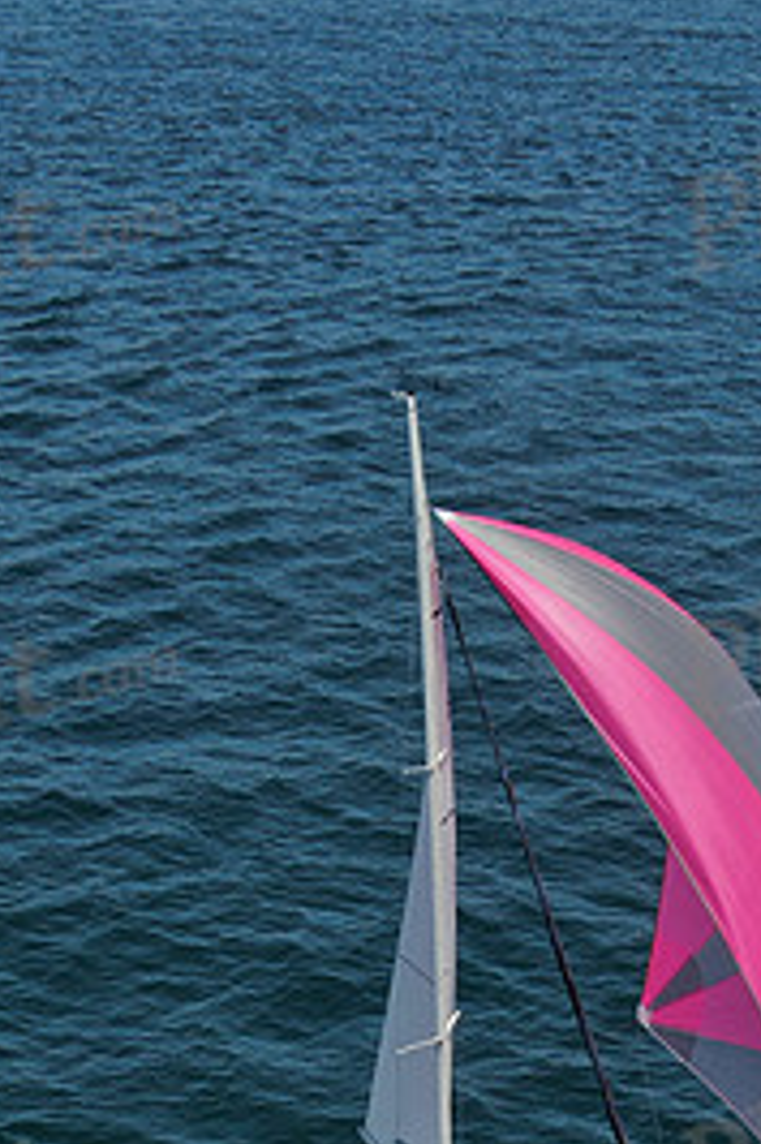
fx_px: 3460
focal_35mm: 109
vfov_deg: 18.6
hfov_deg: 12.5
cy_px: 914
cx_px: 434
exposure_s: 1/1250
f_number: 3.8
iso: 100
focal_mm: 8.6
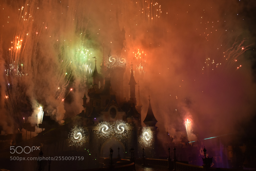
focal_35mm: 36
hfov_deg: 53.1
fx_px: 256
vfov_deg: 36.9
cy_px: 86
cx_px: 128
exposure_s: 1/200
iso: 800
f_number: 7.1
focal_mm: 24
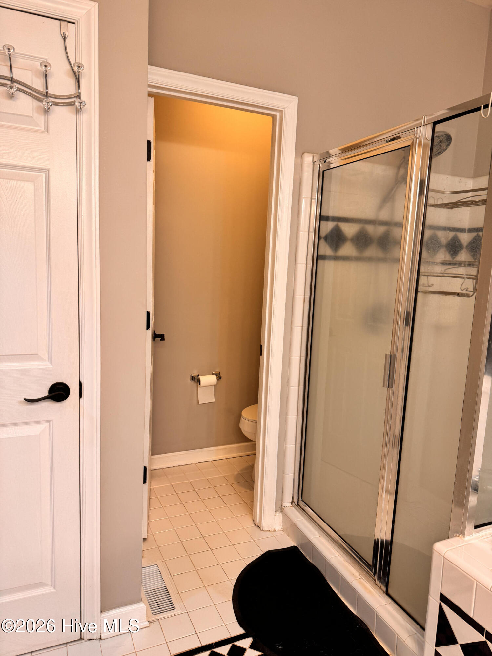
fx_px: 455
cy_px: 328
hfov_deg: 56.8
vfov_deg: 71.6
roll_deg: -2.3
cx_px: 246
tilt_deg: -8.3
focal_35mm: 24
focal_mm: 6.76
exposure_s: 1/60
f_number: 1.78
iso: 125
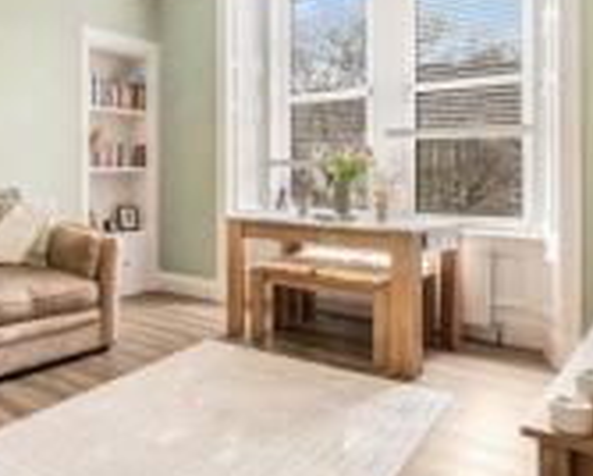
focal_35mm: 32
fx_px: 562
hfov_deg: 52.8
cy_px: 176
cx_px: 138
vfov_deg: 45.4
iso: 250
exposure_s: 1/1.67
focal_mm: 8
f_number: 13
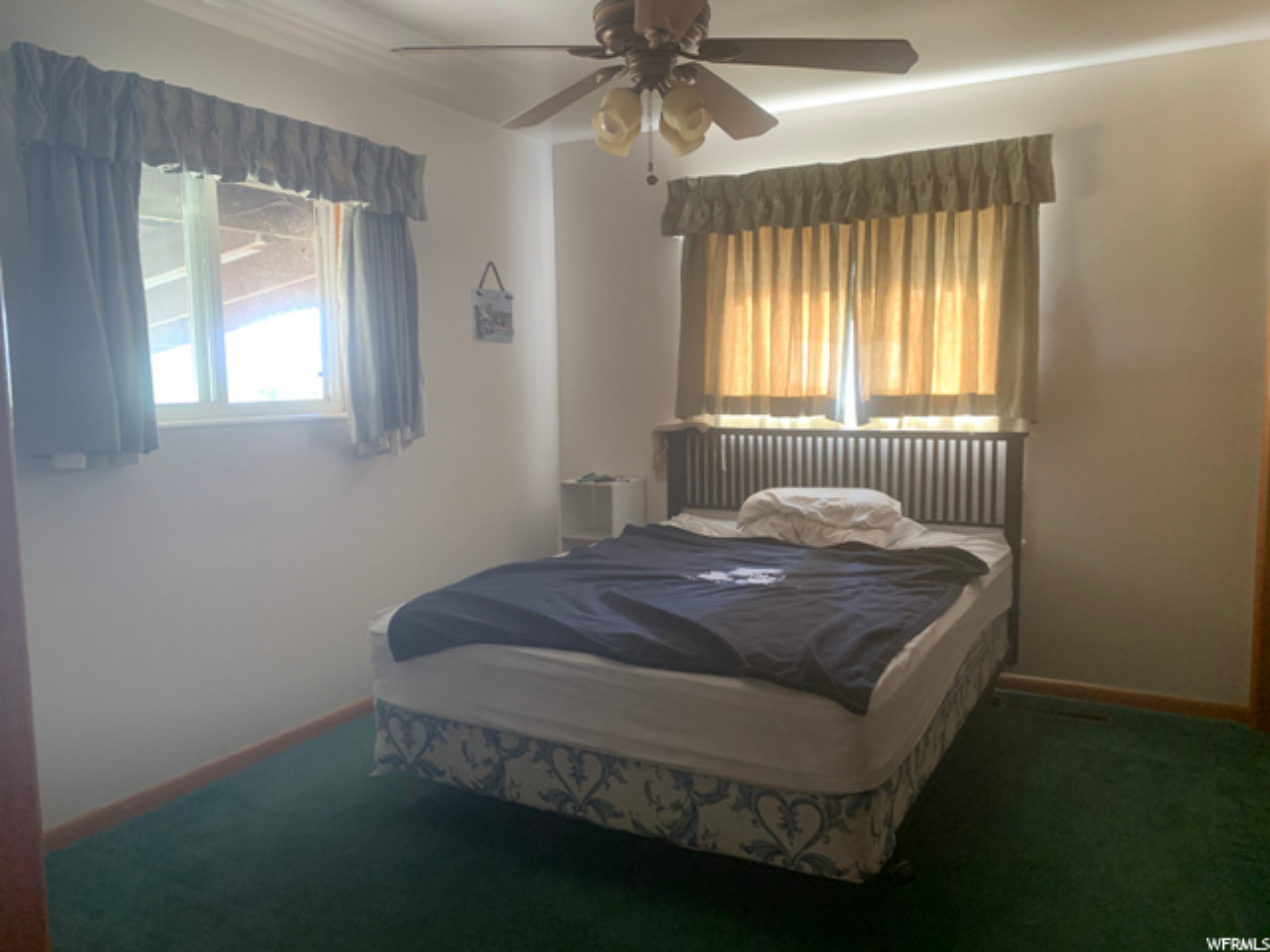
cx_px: 635
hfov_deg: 67.3
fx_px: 954
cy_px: 476
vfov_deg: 53.1
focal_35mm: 26
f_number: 1.8
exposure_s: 1/60
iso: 200
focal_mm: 4.25
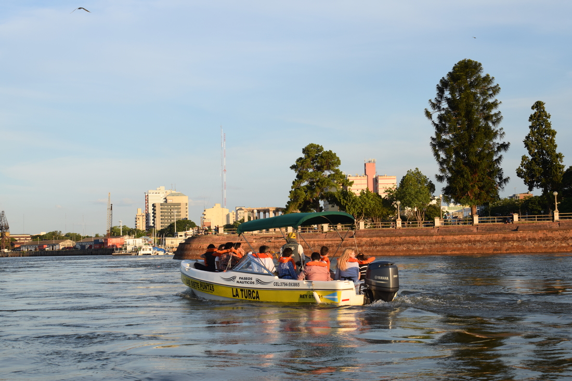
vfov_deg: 22.6
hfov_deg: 33.4
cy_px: 190
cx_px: 286
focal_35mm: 60
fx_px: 953
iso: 200
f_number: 9
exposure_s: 1/320
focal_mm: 40
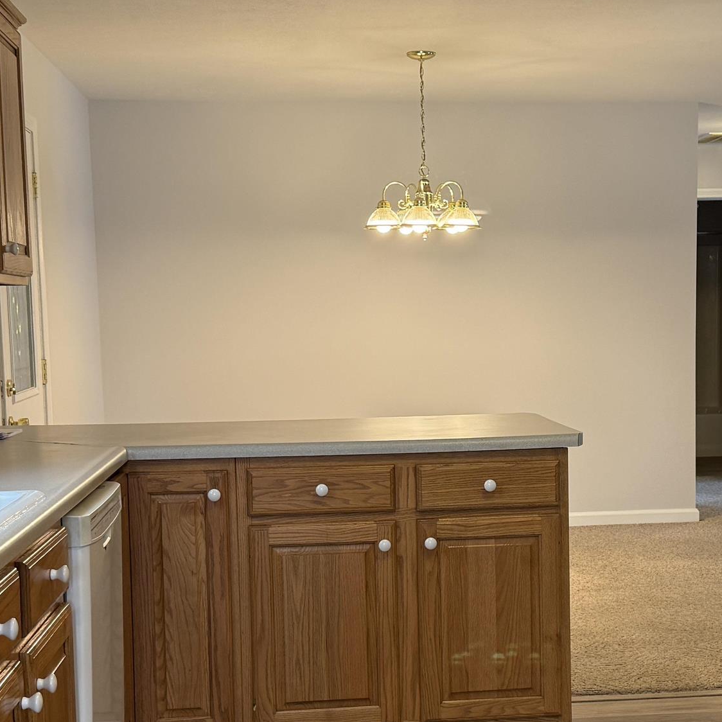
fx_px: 1369
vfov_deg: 29.5
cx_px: 469
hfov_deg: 29.4
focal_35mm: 58
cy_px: 432
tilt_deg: -5.2
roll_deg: +0.7
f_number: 1.78
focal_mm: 6.76
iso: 125
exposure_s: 1/60
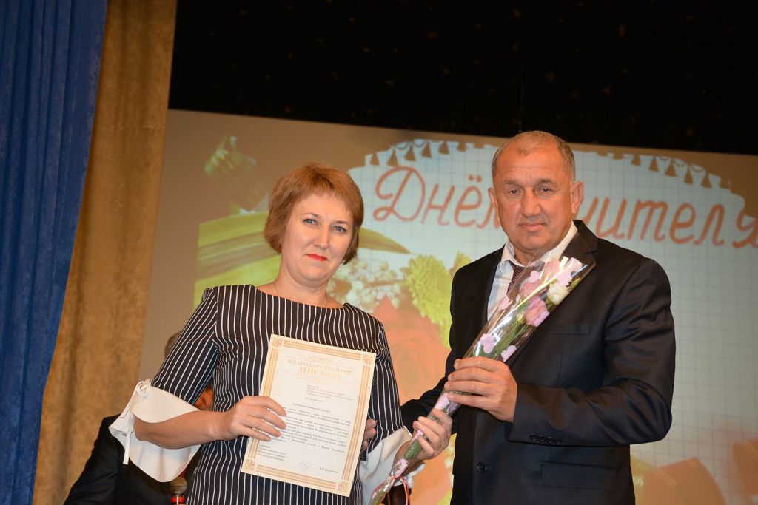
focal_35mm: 63
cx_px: 379
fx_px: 1327
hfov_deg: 31.9
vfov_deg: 21.6
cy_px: 252
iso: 1000
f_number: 4.5
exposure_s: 1/60
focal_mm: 42
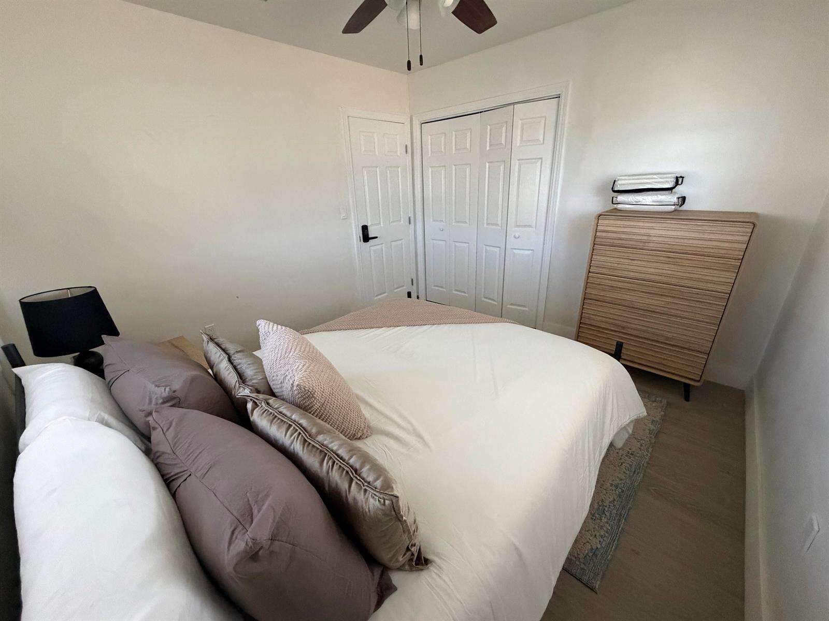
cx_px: 414
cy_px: 310
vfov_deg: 85.7
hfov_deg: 102.1
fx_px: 335
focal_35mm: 14
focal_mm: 2.22
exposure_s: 1/60
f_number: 2.2
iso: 640
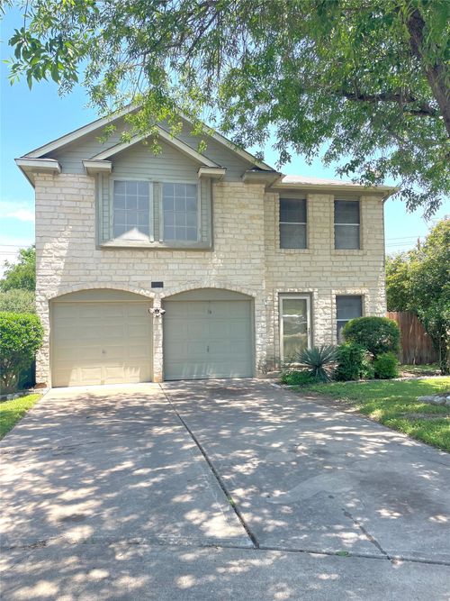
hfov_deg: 53.0
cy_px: 300
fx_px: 451
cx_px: 225
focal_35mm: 26
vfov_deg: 67.3
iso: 50
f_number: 1.6
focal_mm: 4.2
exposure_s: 1/550
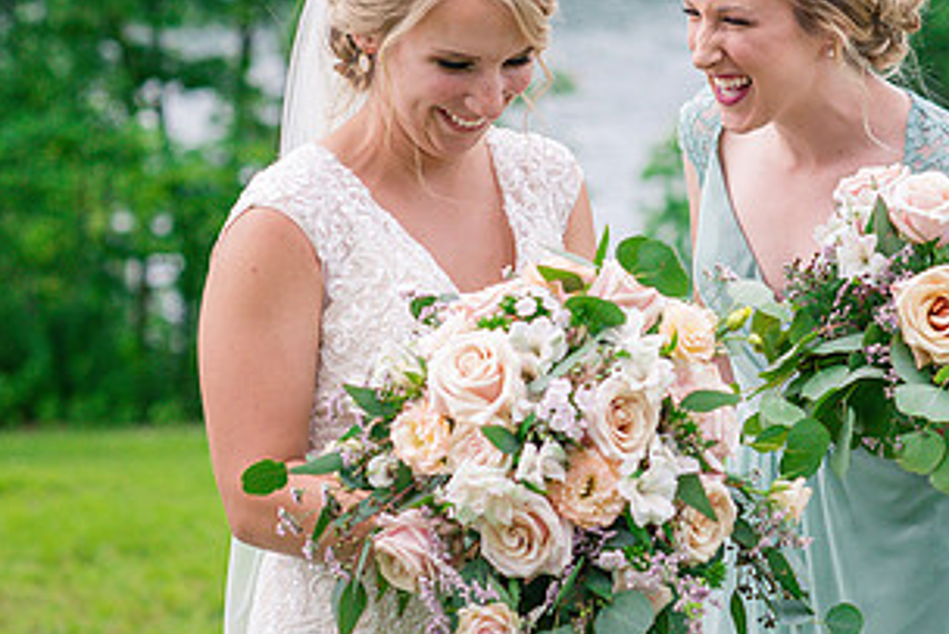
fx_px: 4272
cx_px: 715
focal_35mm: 162
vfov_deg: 8.5
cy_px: 205
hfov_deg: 12.6
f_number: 3.5
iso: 500
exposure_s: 1/2000
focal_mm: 85
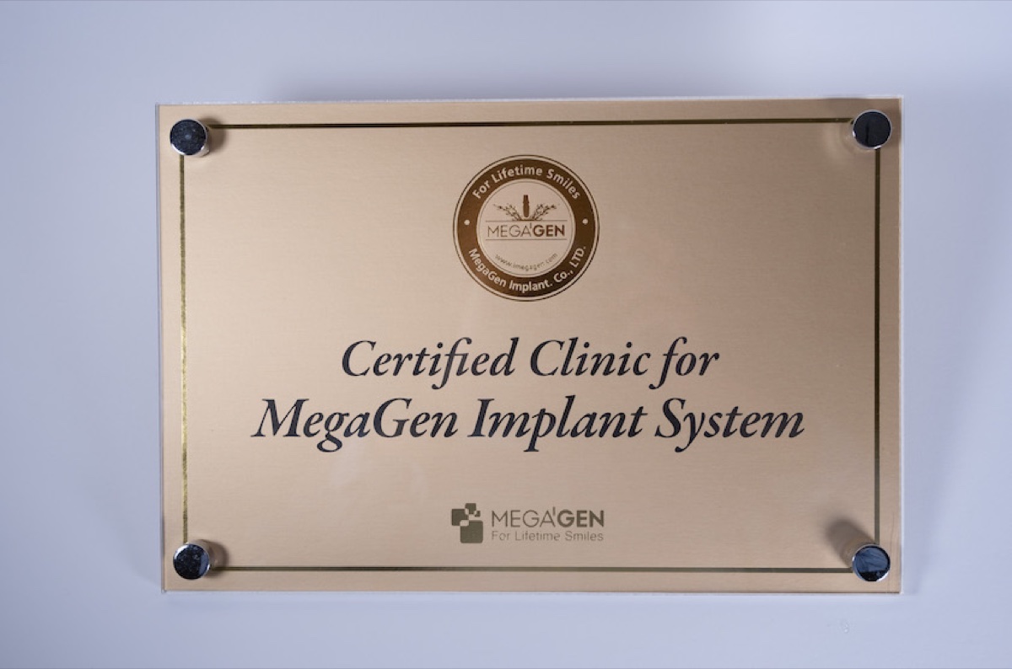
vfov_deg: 30.4
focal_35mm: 44
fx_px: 1234
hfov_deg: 44.6
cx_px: 506
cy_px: 334
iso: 160
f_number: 4.5
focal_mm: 29.2
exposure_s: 1/70
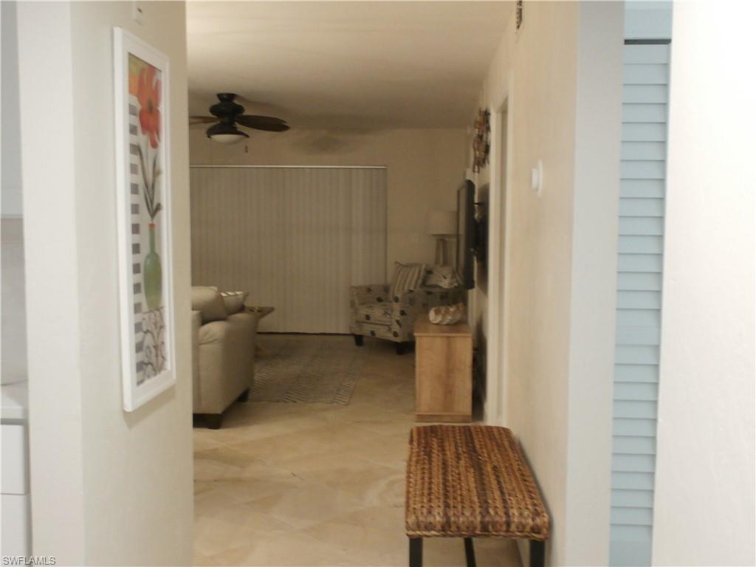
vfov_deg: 41.8
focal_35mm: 34
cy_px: 284
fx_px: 743
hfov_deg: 54.0
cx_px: 378
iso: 400
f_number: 3.4
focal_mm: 6
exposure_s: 1/10
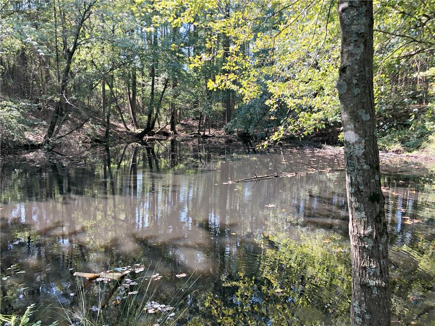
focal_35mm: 28
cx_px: 218
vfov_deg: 49.7
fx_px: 352
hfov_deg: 63.4
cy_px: 163
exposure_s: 1/120
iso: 32
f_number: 1.8
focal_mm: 3.99
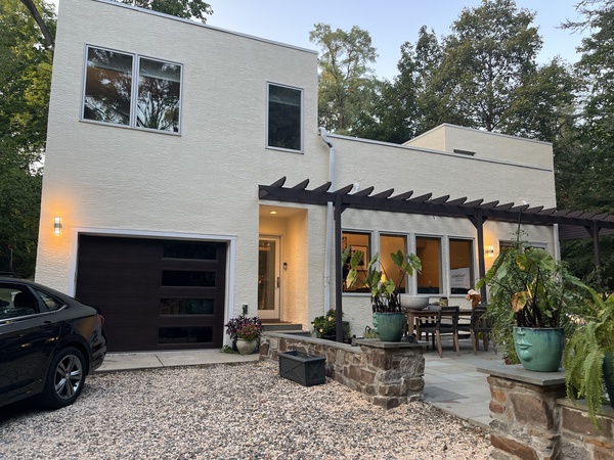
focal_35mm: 26
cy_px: 230
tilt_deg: +8.1
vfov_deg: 53.1
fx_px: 461
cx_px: 307
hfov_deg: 67.3
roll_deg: +0.2
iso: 64
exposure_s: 1/60
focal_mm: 5.1
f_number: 1.6
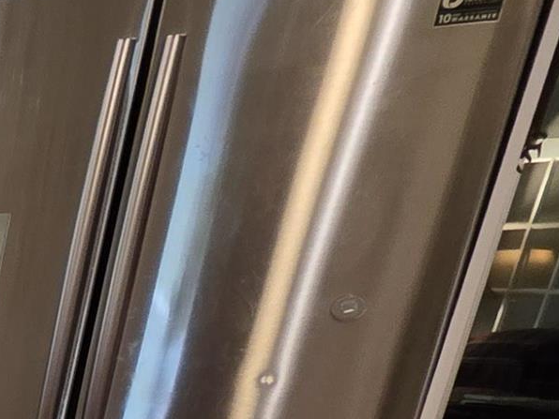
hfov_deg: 15.6
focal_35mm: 67
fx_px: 1082
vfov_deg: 18.6
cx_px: -759
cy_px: 681
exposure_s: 1/60
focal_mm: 2.2
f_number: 1.9
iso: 250
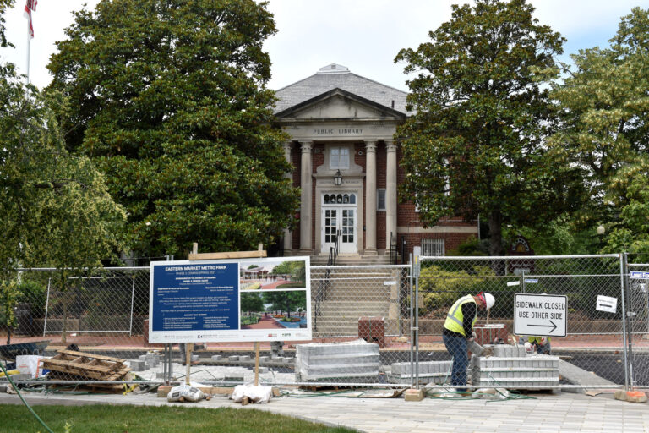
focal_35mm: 44
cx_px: 324
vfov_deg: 30.8
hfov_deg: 45.0
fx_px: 784
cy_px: 216
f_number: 8
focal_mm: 29
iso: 100
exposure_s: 1/250
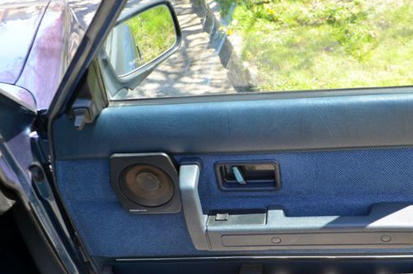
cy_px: 162
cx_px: 263
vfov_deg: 29.7
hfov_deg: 43.3
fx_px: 515
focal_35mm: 45
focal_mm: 22
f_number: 5.6
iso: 220
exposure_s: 1/125
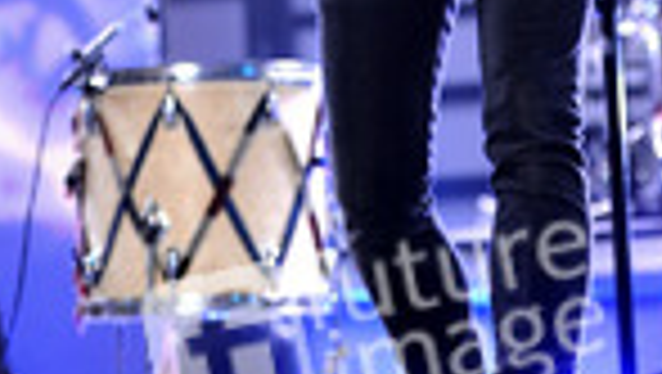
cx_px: 507
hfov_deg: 8.4
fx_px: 4498
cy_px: -347
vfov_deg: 4.7
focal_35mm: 256
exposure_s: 1/400
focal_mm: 90
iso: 1250
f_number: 2.8
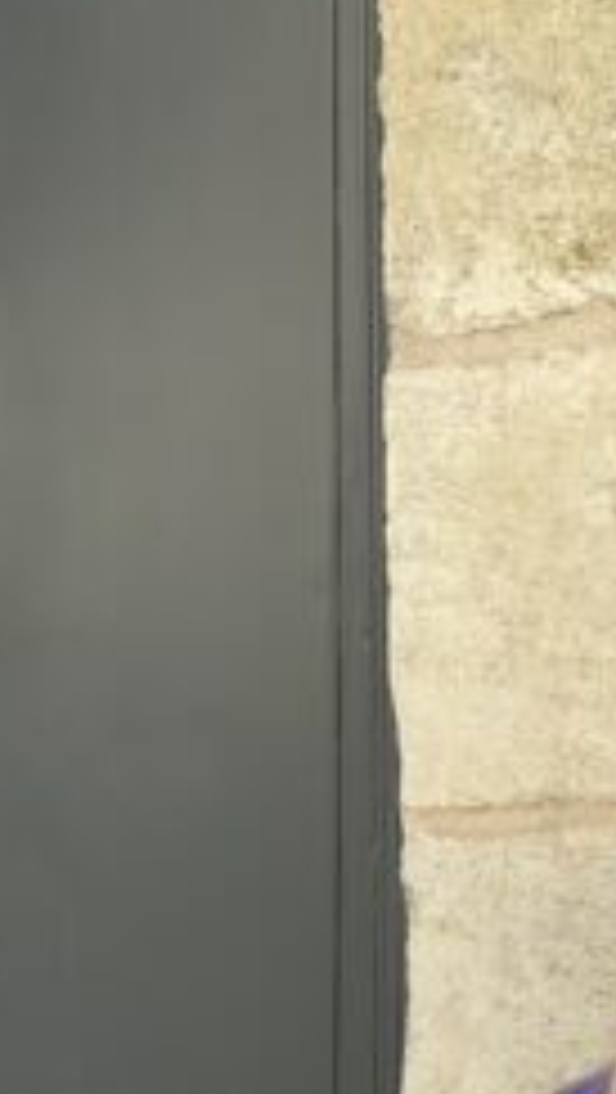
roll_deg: -0.5
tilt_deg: +0.9
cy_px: 873
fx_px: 2493
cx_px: 926
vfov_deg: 24.3
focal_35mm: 86
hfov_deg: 13.3
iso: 80
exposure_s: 1/1009
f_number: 1.78
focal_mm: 6.86
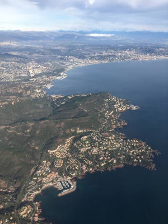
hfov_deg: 48.2
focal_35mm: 29
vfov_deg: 61.7
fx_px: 188
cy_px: 112
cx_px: 84
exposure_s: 1/1054
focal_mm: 4.15
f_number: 2.2
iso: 25
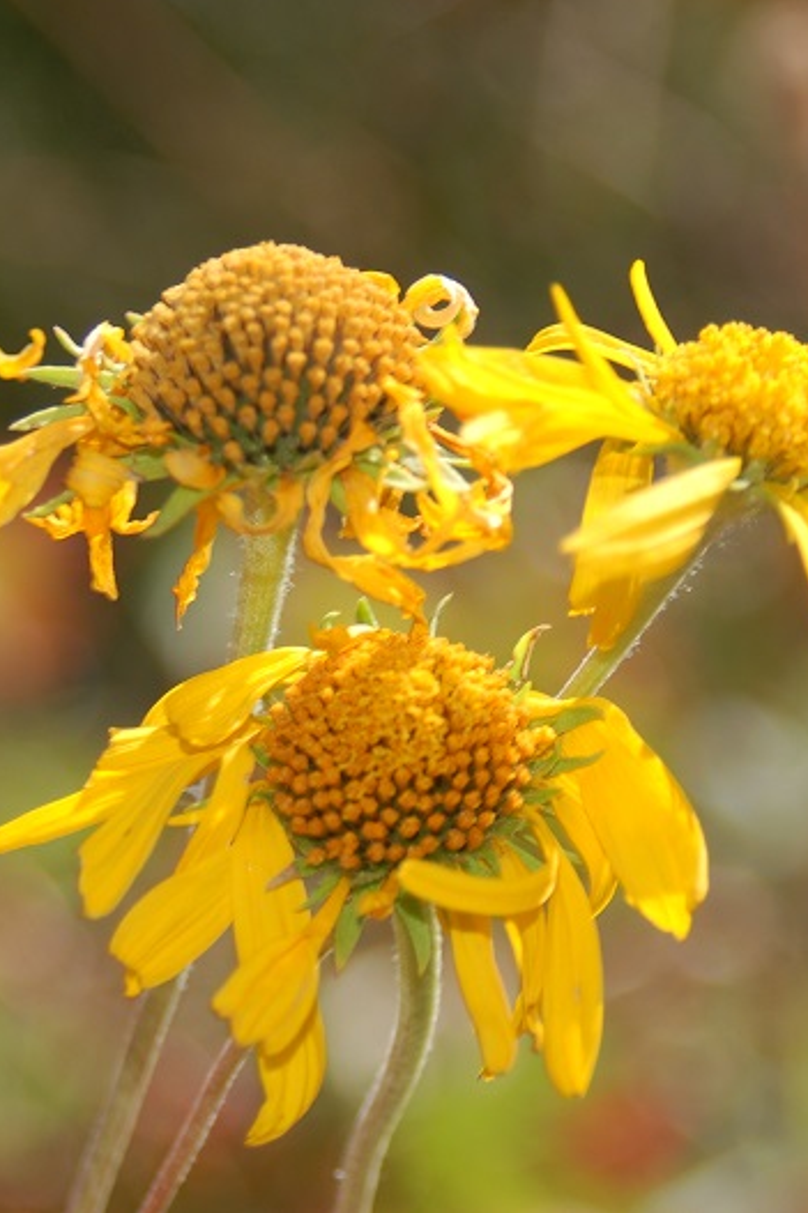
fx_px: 6131
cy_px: 604
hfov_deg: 7.5
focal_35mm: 182
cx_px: 465
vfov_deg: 11.3
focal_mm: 80
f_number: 6.3
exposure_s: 1/500
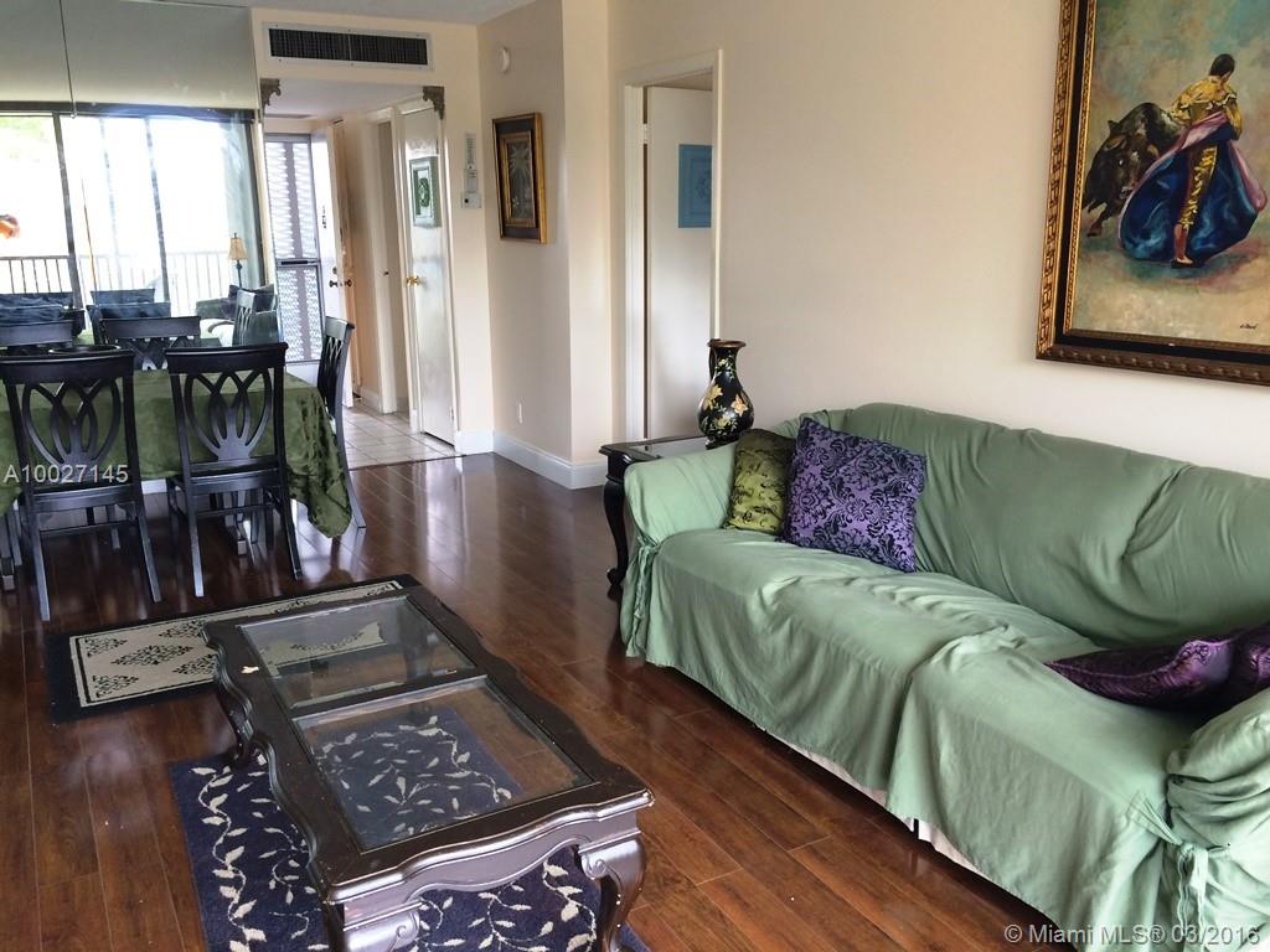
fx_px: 1064
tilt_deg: -12.7
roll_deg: +1.3
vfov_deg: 48.2
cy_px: 476
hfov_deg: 61.7
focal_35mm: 29
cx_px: 635
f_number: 2.2
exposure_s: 1/30
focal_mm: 4.15
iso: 64
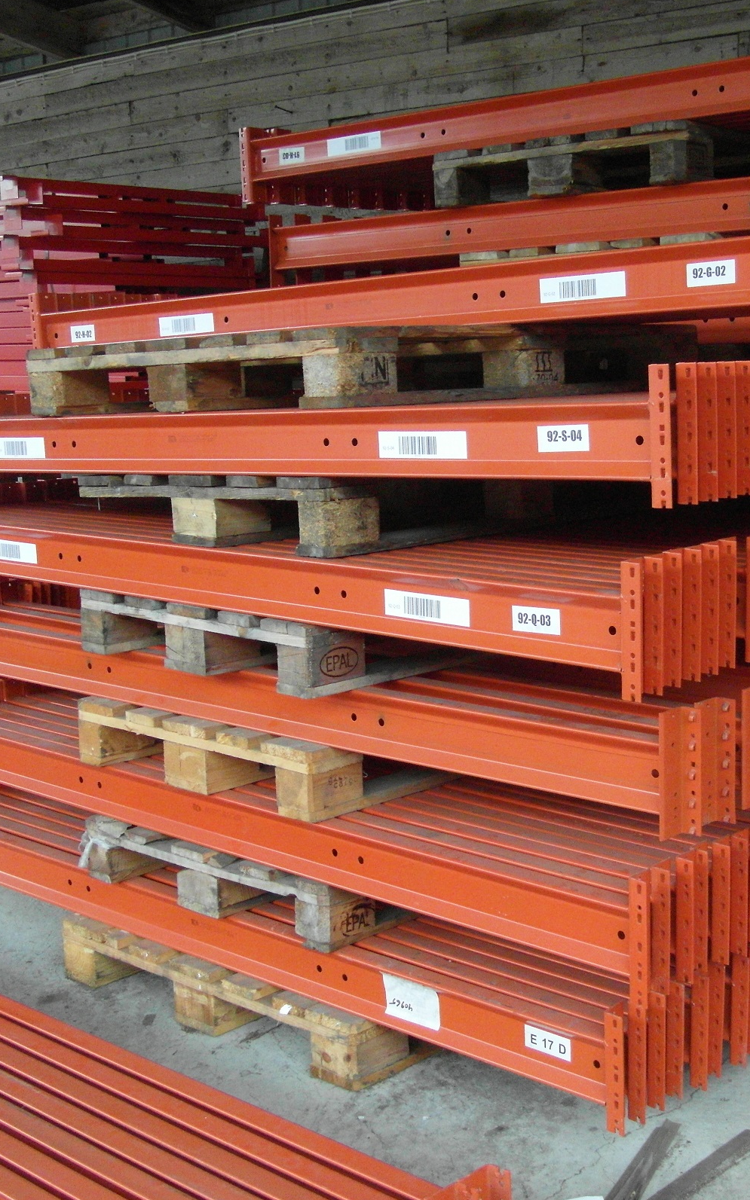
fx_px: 1505
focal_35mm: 46
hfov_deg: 27.8
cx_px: 496
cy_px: 599
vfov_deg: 43.5
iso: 320
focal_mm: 5.3
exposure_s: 1/30
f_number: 3.4
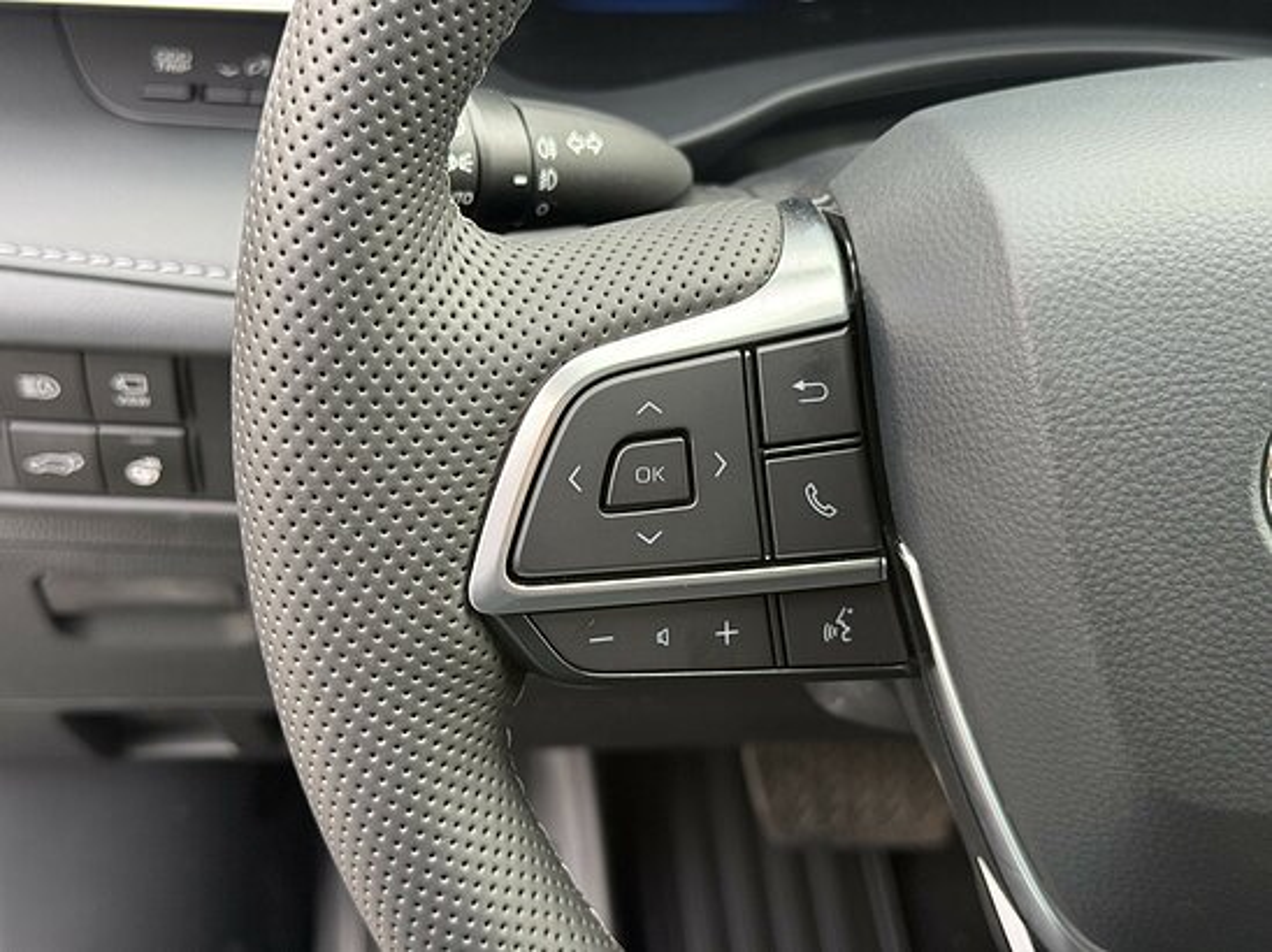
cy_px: 476
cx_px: 636
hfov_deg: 39.7
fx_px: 1762
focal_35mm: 48
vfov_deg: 30.2
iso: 100
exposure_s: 1/80
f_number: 1.78
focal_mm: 6.76
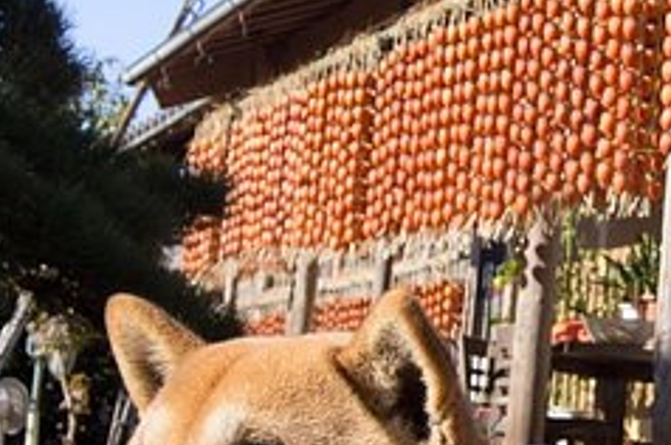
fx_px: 1322
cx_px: 623
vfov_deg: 19.1
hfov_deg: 27.3
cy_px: 290
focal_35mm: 71
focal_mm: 22
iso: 100
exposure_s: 1/60
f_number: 9
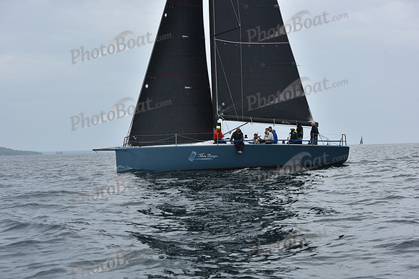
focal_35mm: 70
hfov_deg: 28.8
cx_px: 210
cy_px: 140
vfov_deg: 19.5
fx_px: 815
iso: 250
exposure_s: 1/800
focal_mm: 70
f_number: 8
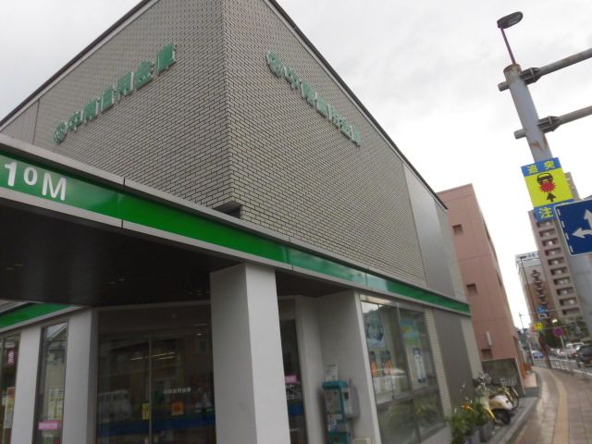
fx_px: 410
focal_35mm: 24
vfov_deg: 56.8
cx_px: 296
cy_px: 222
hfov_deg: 71.6
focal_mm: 4.3
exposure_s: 1/640
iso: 100
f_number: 3.1
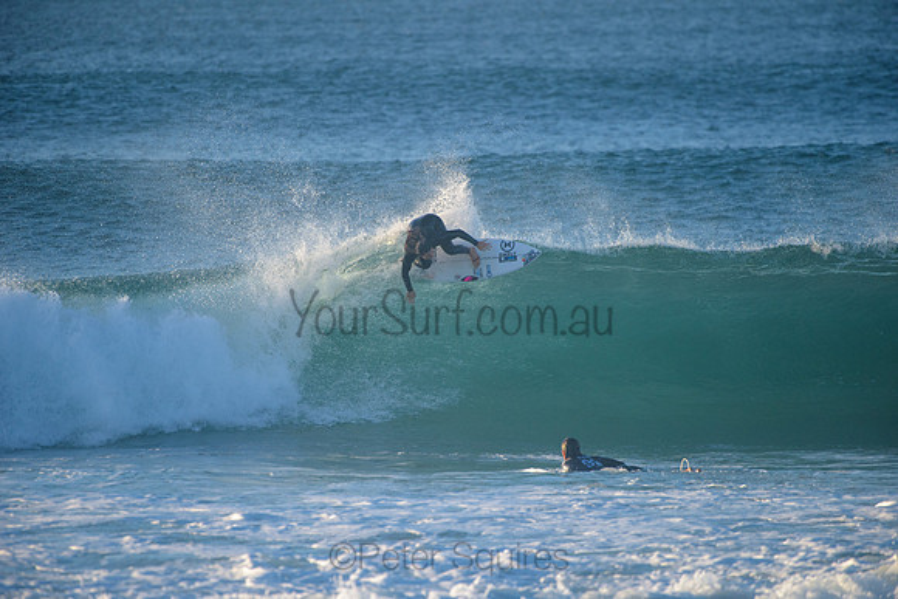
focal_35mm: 500
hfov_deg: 4.1
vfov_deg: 2.8
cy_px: 300
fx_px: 12475
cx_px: 449
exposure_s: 1/2000
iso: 800
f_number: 5.6
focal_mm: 500
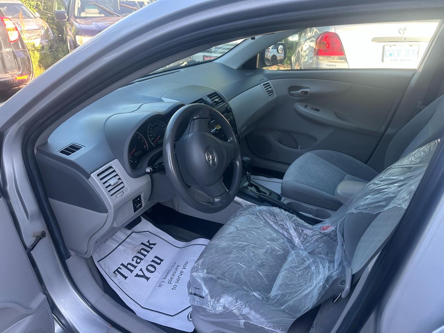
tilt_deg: -25.2
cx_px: 222
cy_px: 166
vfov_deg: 56.8
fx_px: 308
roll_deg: -2.7
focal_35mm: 24
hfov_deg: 71.6
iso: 64
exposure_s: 1/121
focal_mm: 6.86
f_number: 1.78
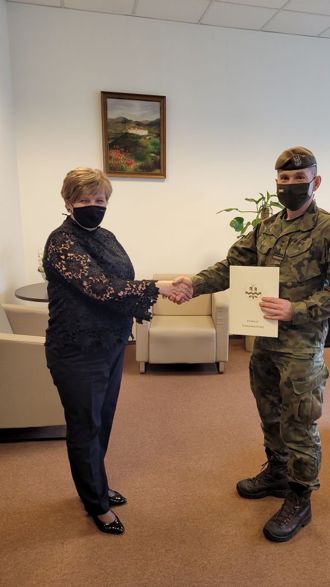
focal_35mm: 29
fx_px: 451
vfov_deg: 66.1
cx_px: 211
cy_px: 300
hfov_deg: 39.8
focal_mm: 5.4
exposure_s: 1/50
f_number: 1.8
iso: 100
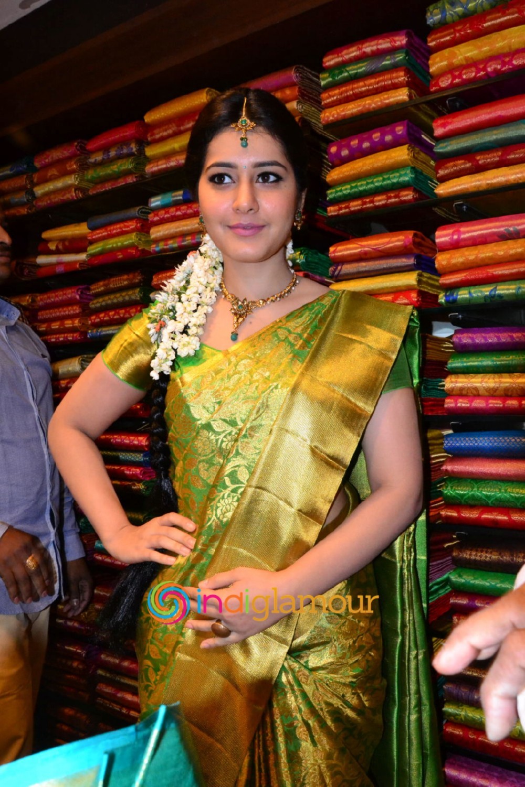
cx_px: 262
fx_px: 689
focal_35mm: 32
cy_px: 394
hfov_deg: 41.7
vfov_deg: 59.5
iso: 3200
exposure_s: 1/160
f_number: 8
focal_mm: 21
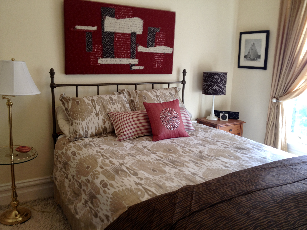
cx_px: 154
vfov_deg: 40.7
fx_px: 310
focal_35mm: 35
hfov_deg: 52.6
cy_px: 115
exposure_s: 1/24
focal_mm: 4.28
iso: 50
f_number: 2.4
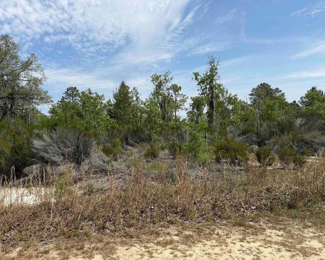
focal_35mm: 26
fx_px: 250
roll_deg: +2.8
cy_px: 132
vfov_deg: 54.9
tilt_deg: -4.5
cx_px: 151
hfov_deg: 66.0
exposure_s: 1/5319
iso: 80
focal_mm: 6.76
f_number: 1.78
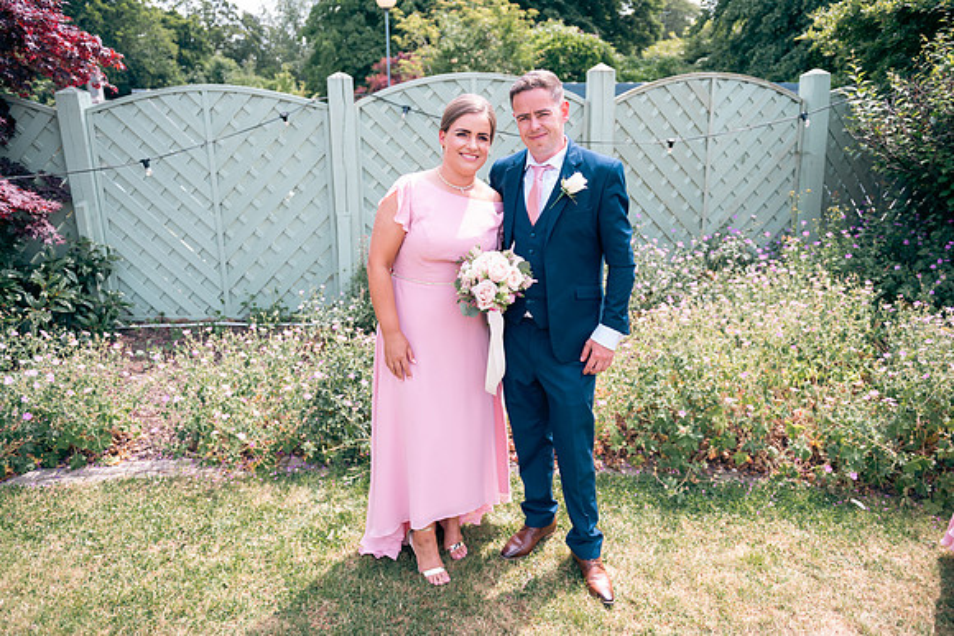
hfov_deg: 69.4
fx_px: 689
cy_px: 318
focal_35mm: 26
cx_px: 477
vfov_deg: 49.6
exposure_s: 1/250
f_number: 3.5
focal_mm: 26
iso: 80
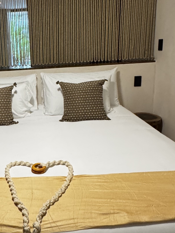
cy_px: 96
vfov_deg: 52.4
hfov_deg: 38.8
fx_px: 236
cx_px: 29
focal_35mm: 35
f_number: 2.2
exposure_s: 1/120
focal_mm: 2.22
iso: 320
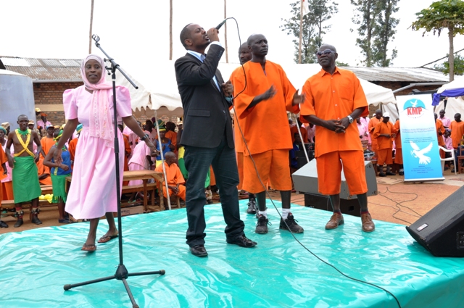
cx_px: 232
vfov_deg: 36.8
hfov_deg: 53.2
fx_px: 463
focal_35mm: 36
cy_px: 154
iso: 200
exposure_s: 1/60
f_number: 10
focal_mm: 24
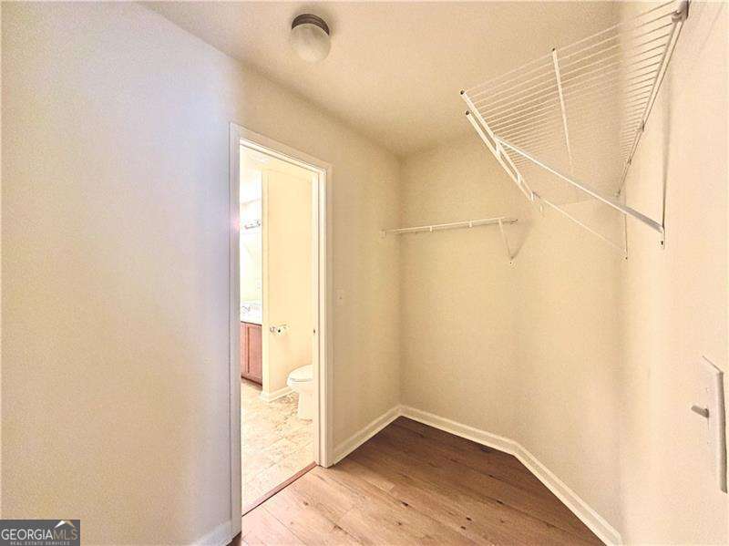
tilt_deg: +1.4
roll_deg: +0.3
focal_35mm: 14
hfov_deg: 102.1
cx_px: 364
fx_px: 295
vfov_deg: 85.6
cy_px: 273
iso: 500
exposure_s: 1/60
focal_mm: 2.22
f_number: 2.2
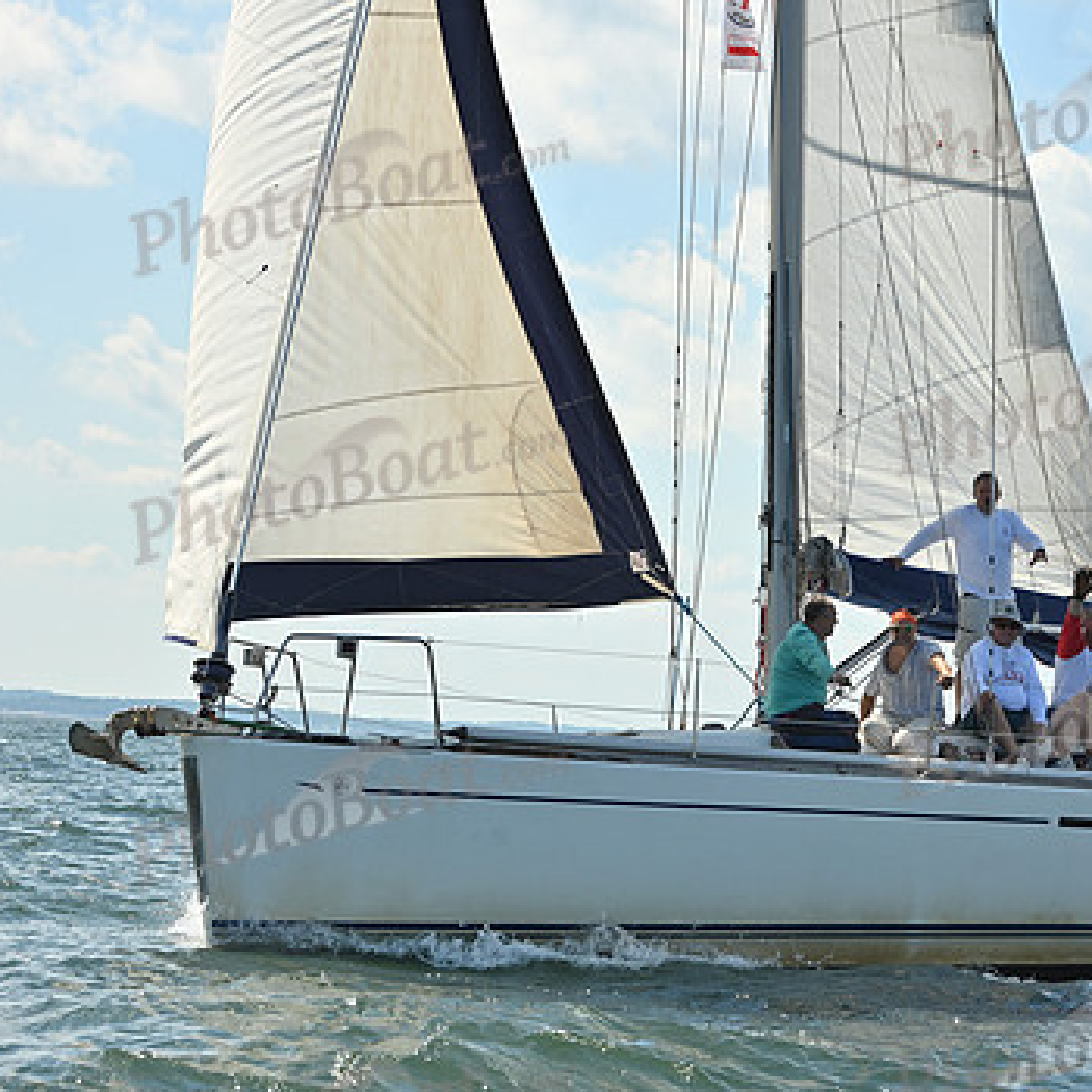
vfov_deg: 12.7
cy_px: 601
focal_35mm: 138
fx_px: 4925
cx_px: 733
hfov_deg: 12.6
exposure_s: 1/1250
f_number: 8
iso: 250
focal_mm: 98
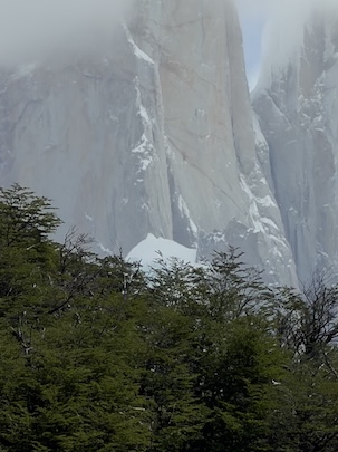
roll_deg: +0.3
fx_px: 8593
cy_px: 102
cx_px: 255
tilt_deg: +9.4
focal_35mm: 659
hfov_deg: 2.3
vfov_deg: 3.0
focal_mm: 16.89
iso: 16
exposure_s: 1/1337
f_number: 2.8
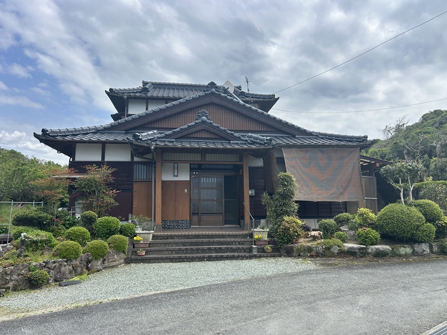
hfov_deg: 67.3
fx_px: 336
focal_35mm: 26
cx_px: 224
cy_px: 168
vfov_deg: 53.0
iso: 50
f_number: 1.5
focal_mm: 5.7
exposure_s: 1/4831
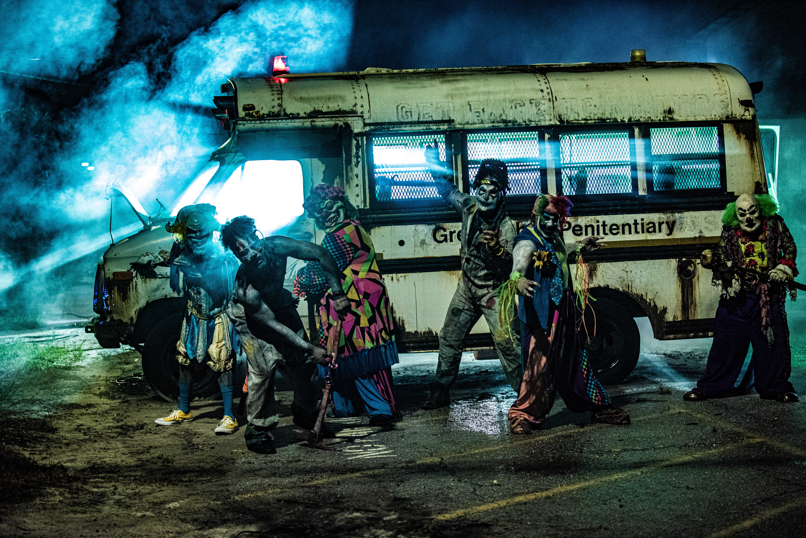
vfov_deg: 19.5
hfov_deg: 28.8
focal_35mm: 70
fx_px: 1568
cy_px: 269
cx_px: 403
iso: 3200
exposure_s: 1/80
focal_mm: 70
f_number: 2.8
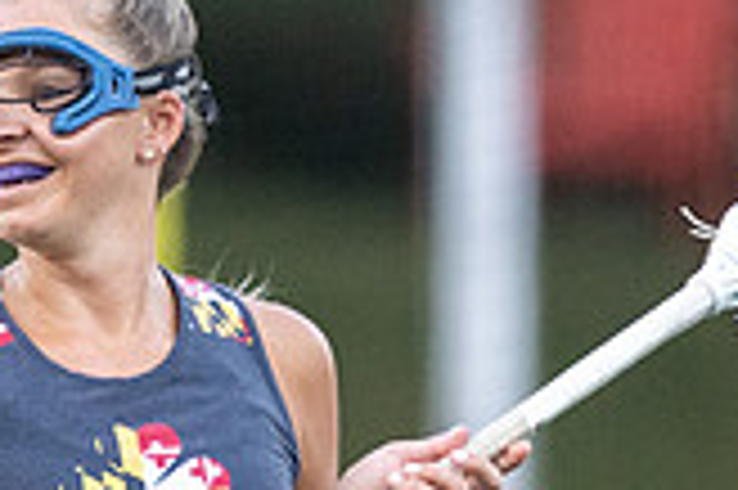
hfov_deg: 0.9
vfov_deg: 0.6
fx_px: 45279
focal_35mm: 2211
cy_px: 687
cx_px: 23
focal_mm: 400
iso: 3200
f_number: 2.8
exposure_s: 1/1000
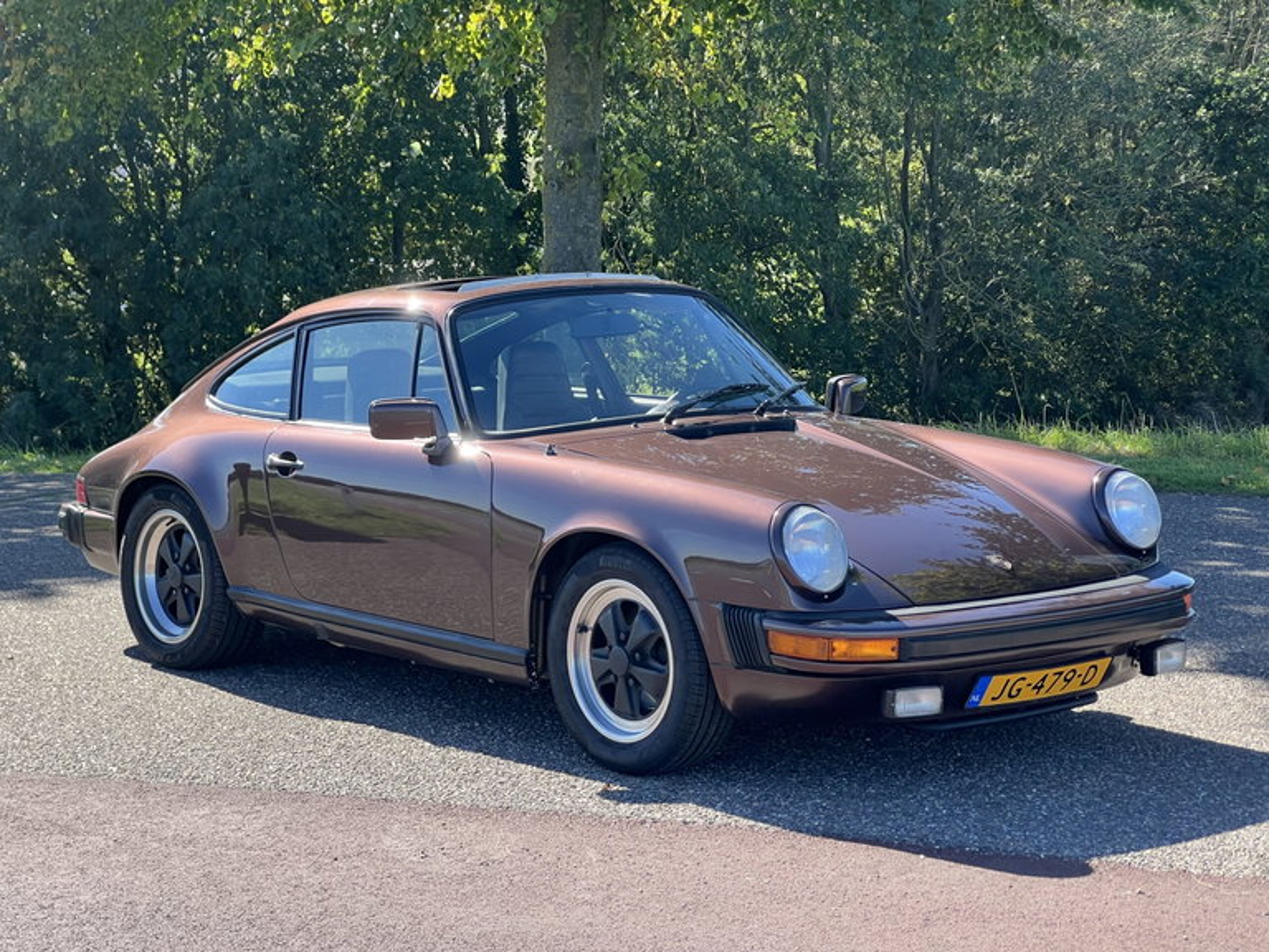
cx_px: 634
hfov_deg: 25.3
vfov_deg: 19.1
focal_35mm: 77
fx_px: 2823
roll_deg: +2.3
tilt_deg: -5.9
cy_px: 476
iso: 32
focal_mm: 9
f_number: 2.8
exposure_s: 1/231
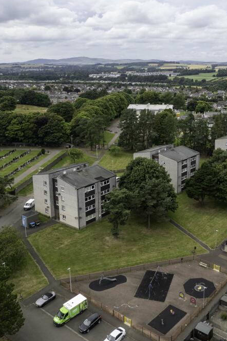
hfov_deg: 38.0
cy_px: 169
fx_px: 321
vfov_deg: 55.8
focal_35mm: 34
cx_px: 168
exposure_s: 1/180
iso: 100
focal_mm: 8.38
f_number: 2.8
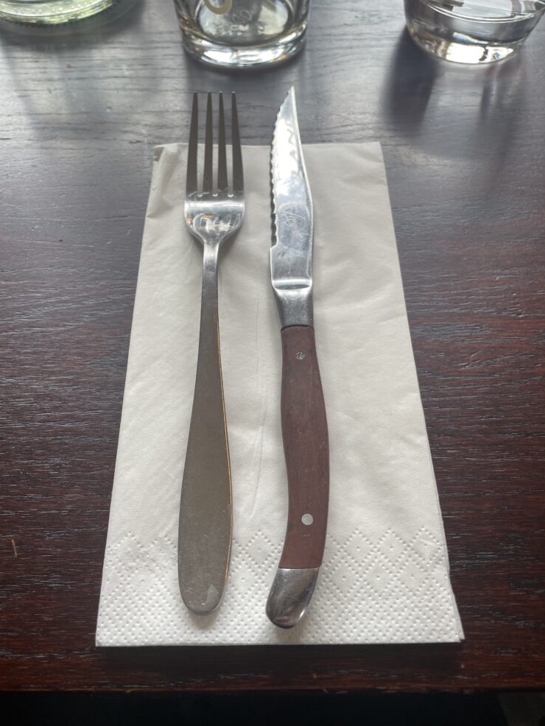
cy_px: 356
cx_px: 266
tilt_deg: -59.0
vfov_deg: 65.3
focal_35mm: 27
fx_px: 567
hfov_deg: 51.4
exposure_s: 1/121
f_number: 1.6
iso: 32
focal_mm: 4.2
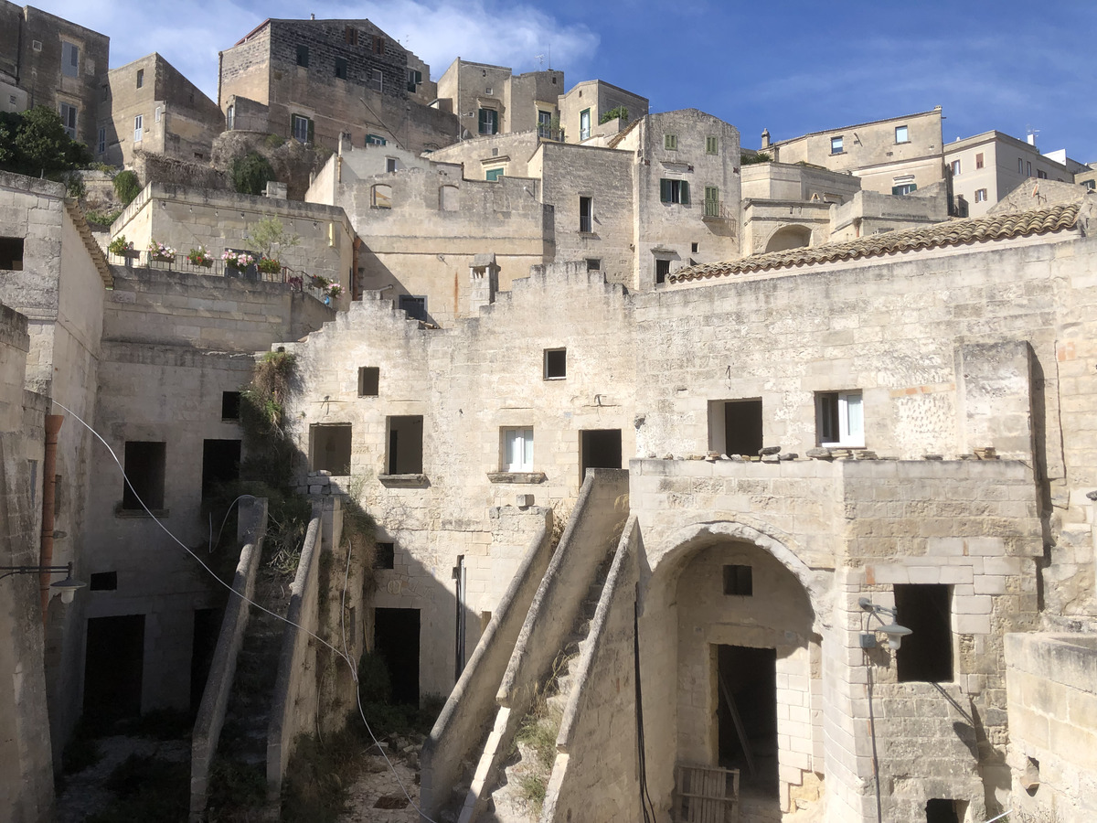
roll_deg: +0.5
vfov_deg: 49.7
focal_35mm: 28
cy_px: 412
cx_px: 548
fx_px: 887
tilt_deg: +4.8
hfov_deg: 63.4
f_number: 1.8
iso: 20
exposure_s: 1/3247
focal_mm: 4
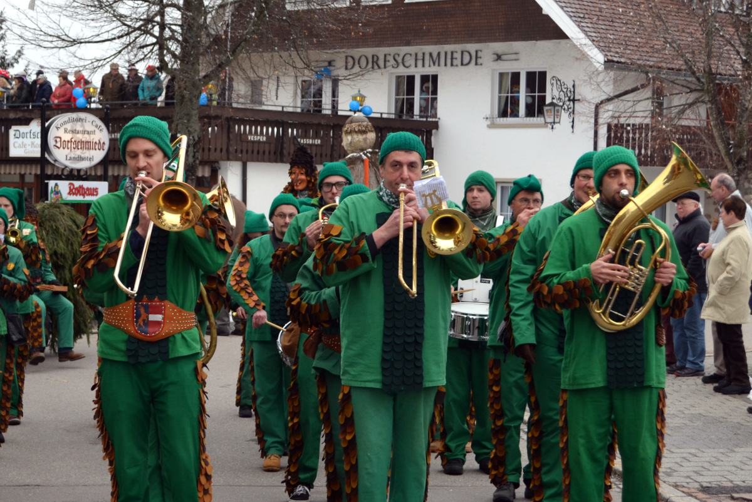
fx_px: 1003
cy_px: 251
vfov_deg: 28.1
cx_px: 376
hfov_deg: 41.1
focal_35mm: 48
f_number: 5.6
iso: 140
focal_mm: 32
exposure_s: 1/125
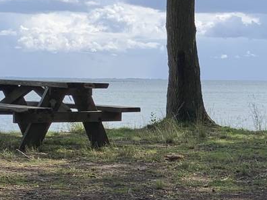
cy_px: 135
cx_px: 264
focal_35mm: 105
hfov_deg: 18.3
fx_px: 810
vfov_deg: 14.1
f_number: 1.8
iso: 25
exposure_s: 1/1406
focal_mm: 4.25
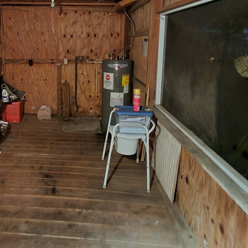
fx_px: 211
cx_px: 55
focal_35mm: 26
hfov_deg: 57.1
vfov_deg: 59.3
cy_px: 80
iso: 1600
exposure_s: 1/8
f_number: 2.2
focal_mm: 1.74
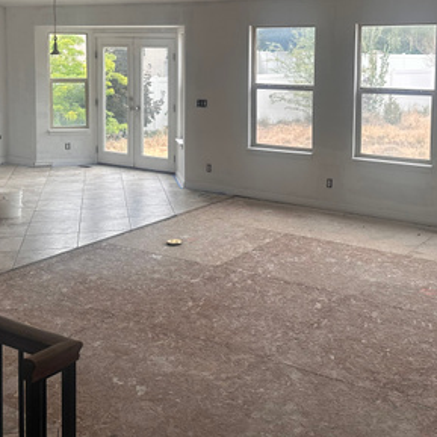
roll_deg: -0.5
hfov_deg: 36.0
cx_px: 248
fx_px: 671
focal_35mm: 47
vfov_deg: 35.2
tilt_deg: -3.8
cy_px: 104
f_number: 1.78
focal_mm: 6.86
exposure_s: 1/370
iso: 80
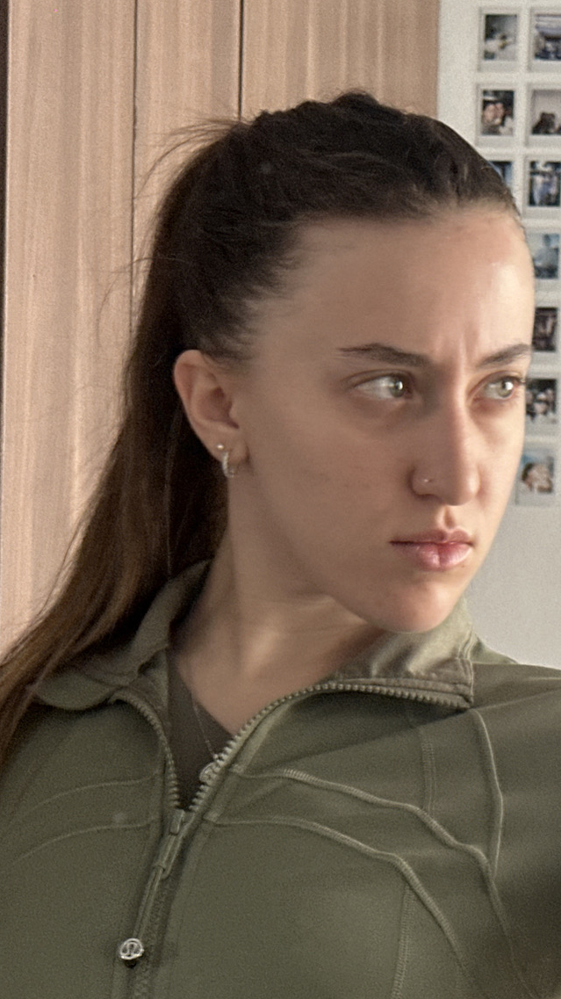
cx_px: 449
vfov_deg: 23.2
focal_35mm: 92
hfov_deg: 13.1
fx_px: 2435
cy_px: 569
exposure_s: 1/60
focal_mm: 6.86
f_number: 1.78
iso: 250
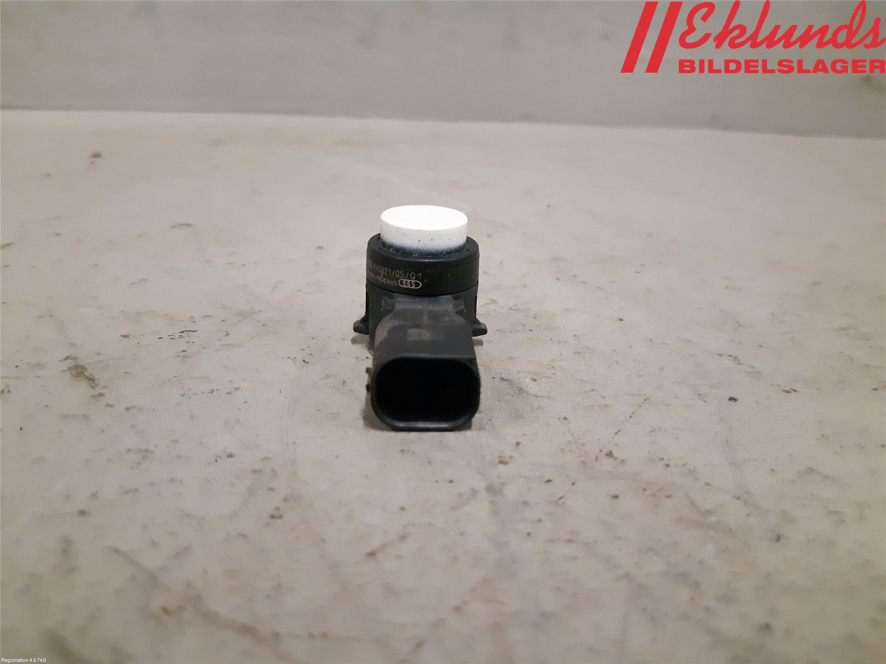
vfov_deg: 53.1
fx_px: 665
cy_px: 332
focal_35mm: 26
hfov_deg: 67.3
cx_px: 443
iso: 800
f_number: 1.7
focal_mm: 3.93
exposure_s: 1/236
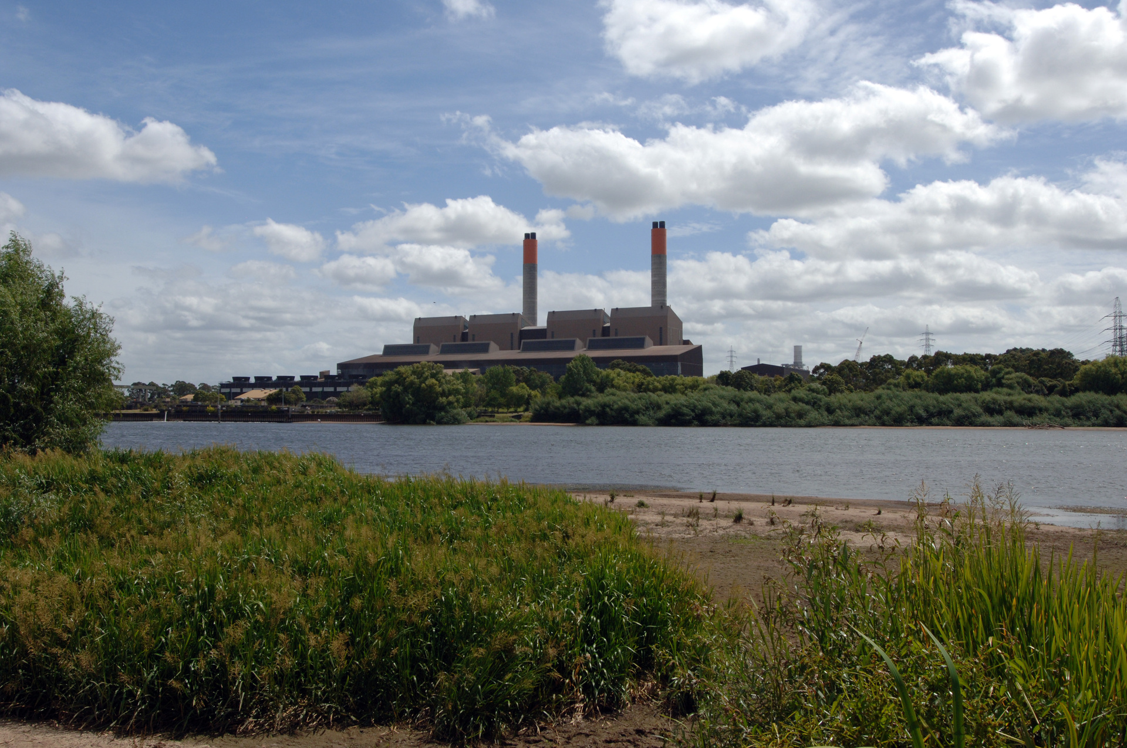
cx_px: 564
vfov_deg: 43.5
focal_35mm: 30
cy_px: 374
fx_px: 938
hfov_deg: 62.0
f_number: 11
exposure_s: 1/640
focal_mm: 20
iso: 320
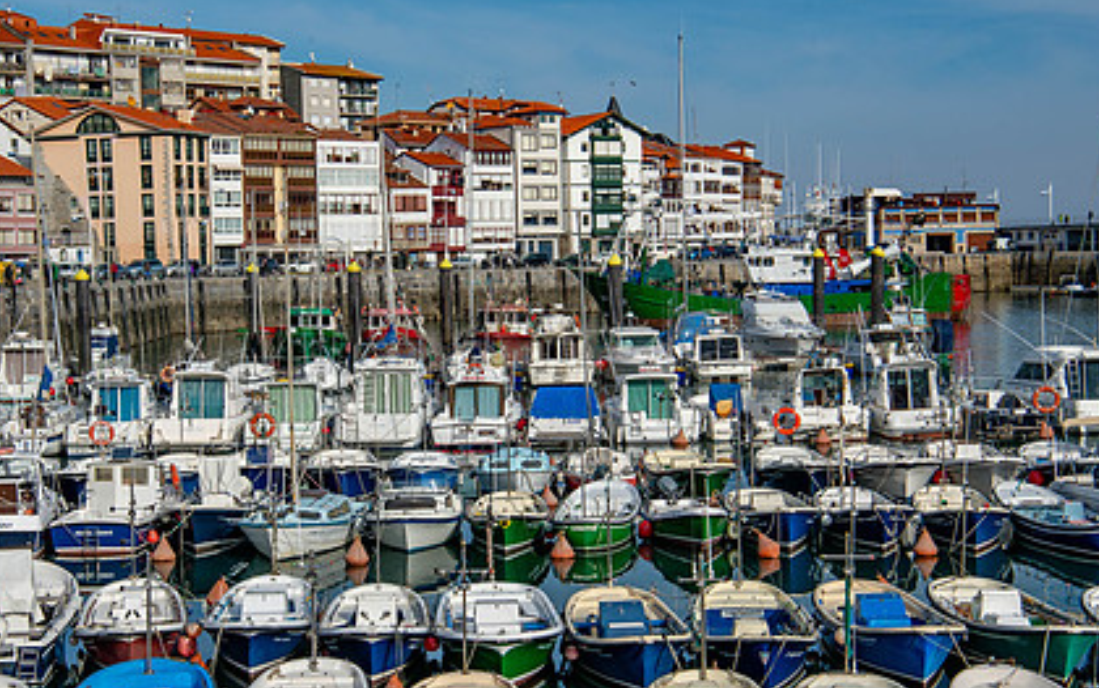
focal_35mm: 68
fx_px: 2038
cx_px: 537
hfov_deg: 30.2
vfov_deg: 19.2
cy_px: 385
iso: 100
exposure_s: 1/400
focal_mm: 48
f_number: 10
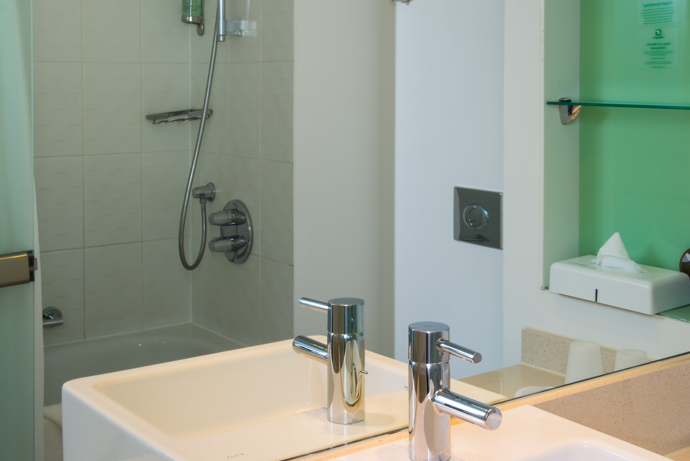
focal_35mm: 51
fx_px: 978
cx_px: 403
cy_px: 260
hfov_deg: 38.8
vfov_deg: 26.5
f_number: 8
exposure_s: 1/30
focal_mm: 24
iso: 200
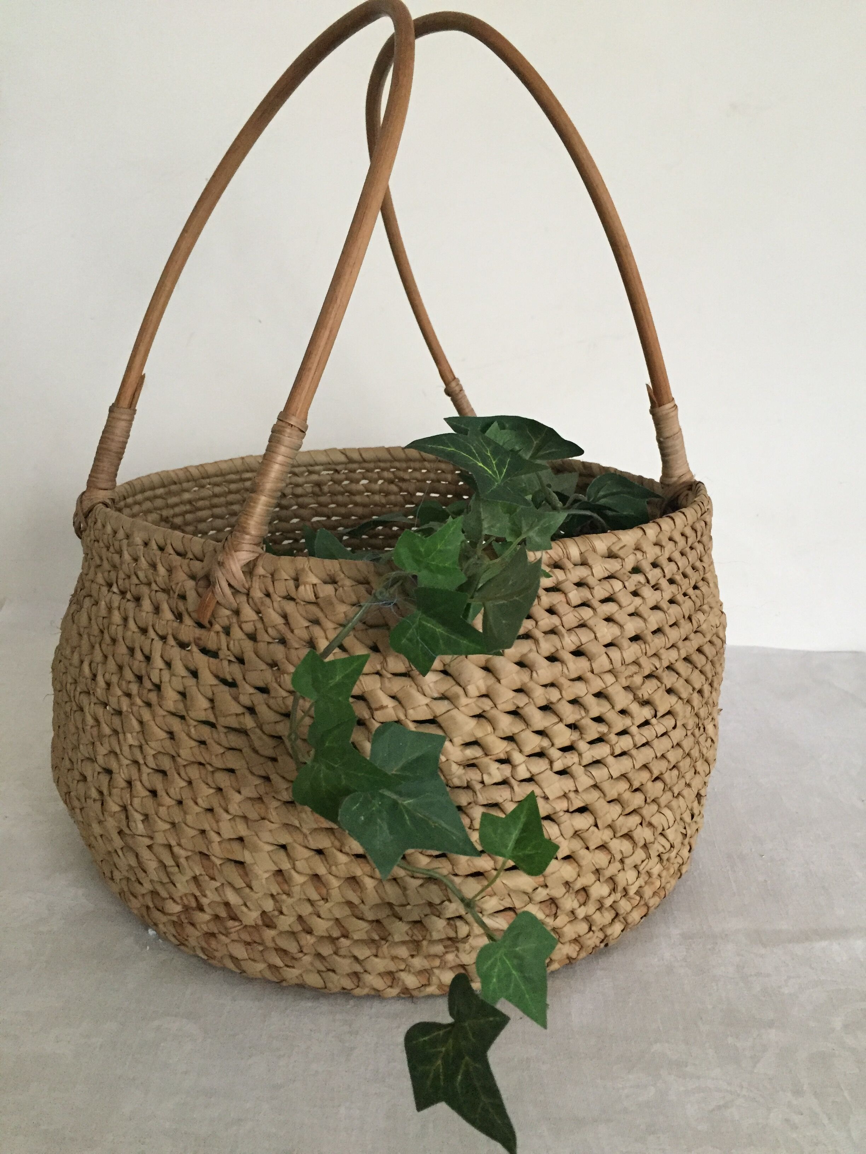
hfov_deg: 48.2
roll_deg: -0.8
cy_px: 577
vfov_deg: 61.7
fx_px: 967
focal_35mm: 29
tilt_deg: -15.9
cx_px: 433
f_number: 2.2
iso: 250
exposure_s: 1/25
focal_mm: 4.15
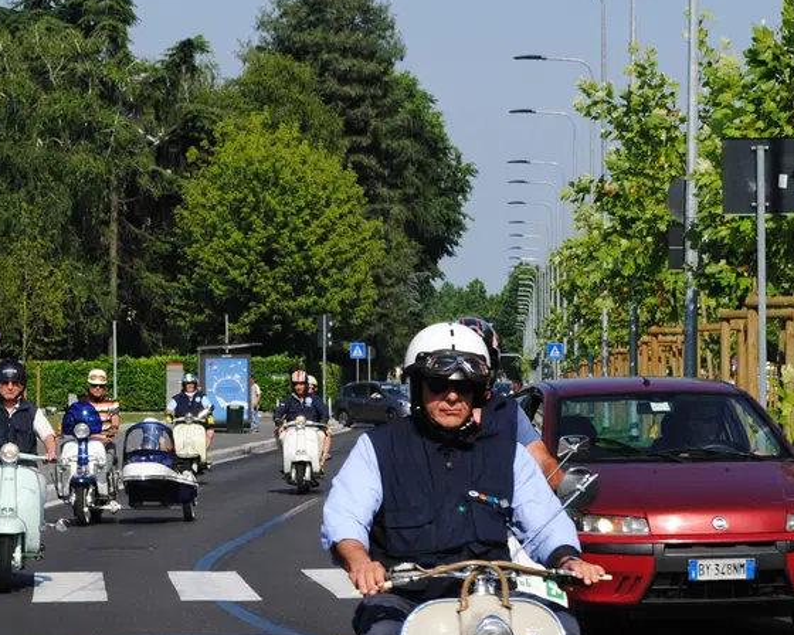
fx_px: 3901
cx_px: 464
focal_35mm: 166
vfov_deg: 9.3
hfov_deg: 11.6
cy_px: 562
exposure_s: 1/250
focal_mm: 55
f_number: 8
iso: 100
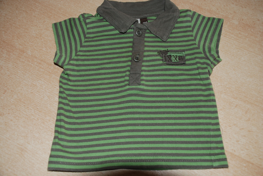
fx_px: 285
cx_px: 132
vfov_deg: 34.3
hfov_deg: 49.5
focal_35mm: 39
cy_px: 88
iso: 200
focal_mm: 26
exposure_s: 1/60
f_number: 4
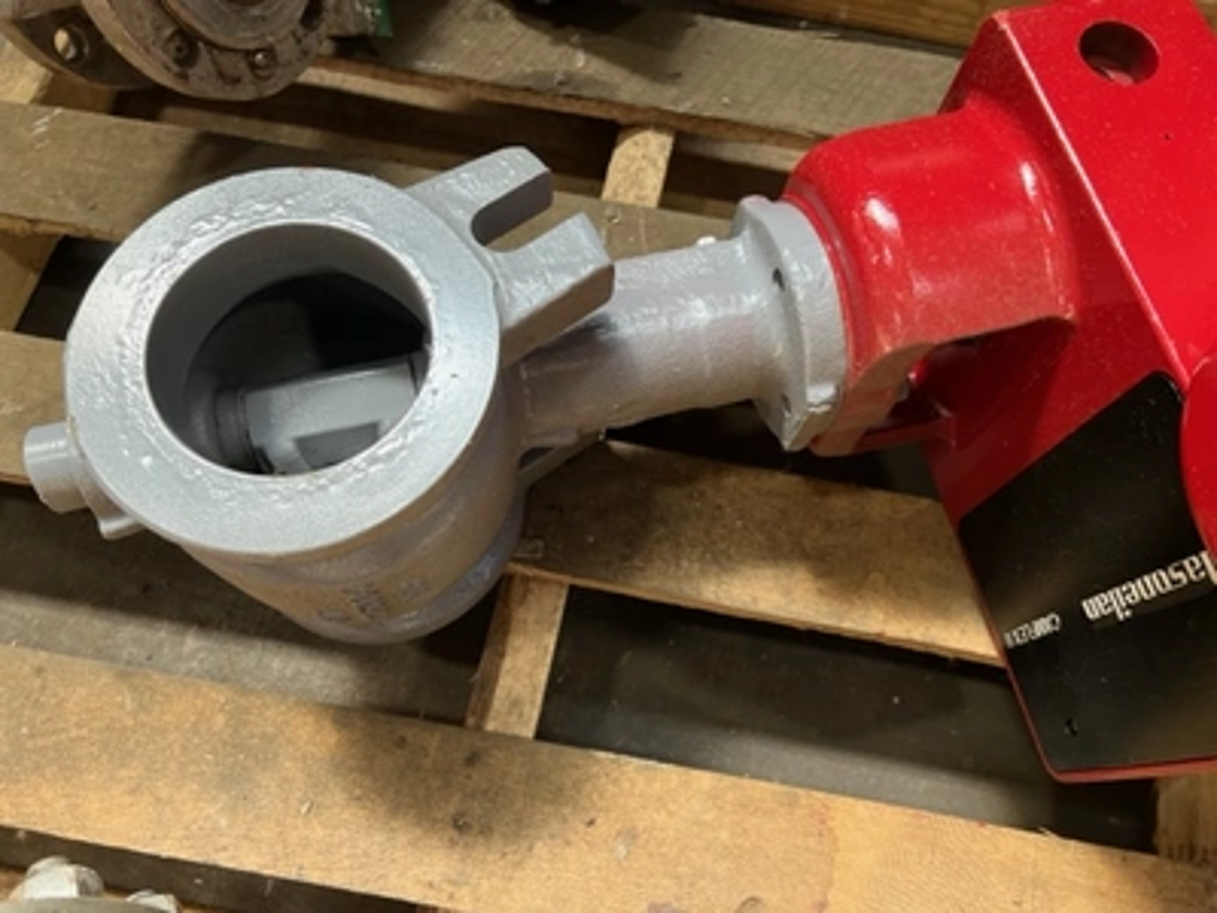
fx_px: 914
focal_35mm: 26
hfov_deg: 67.3
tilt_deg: -70.5
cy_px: 456
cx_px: 608
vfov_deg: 53.1
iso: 80
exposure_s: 1/121
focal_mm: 5.7
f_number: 1.5
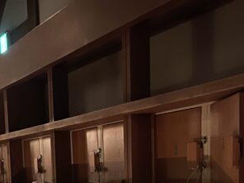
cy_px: 285
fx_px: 620
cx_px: 107
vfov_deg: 15.3
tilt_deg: -10.2
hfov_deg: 22.3
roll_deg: +2.3
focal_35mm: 88
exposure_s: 1/14
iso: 1000
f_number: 1.6
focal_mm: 5.1
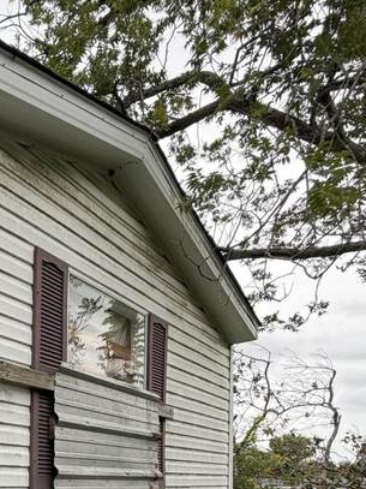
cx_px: 11
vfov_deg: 46.5
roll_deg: -0.2
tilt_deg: +0.2
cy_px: 487
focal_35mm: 33
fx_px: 465
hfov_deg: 38.7
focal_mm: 2.22
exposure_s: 1/403
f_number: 2.2
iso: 50
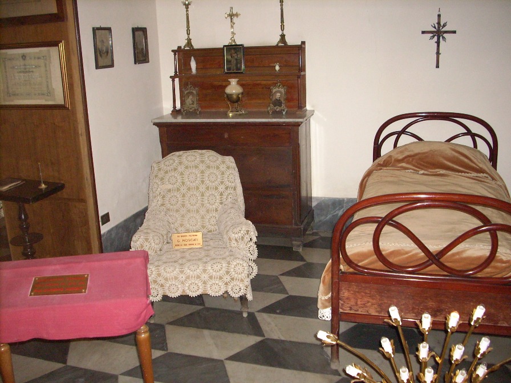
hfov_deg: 50.1
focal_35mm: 37
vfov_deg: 38.7
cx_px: 256
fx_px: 546
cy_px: 192
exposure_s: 1/60
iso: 400
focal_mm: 6.2
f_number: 2.8
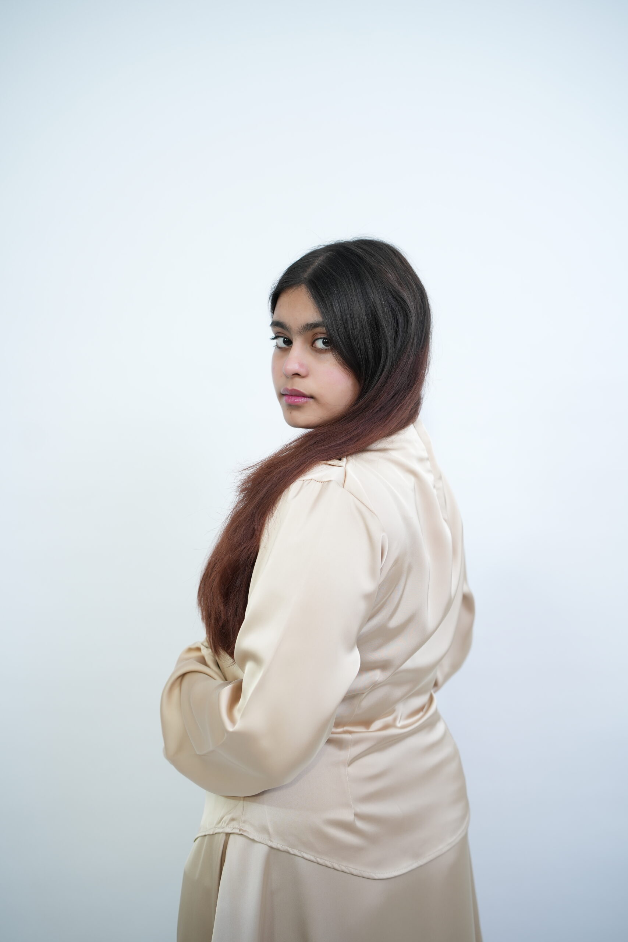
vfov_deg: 54.4
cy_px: 471
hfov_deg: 37.9
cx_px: 314
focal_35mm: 35
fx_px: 916
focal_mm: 35
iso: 400
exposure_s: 1/200
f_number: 2.5
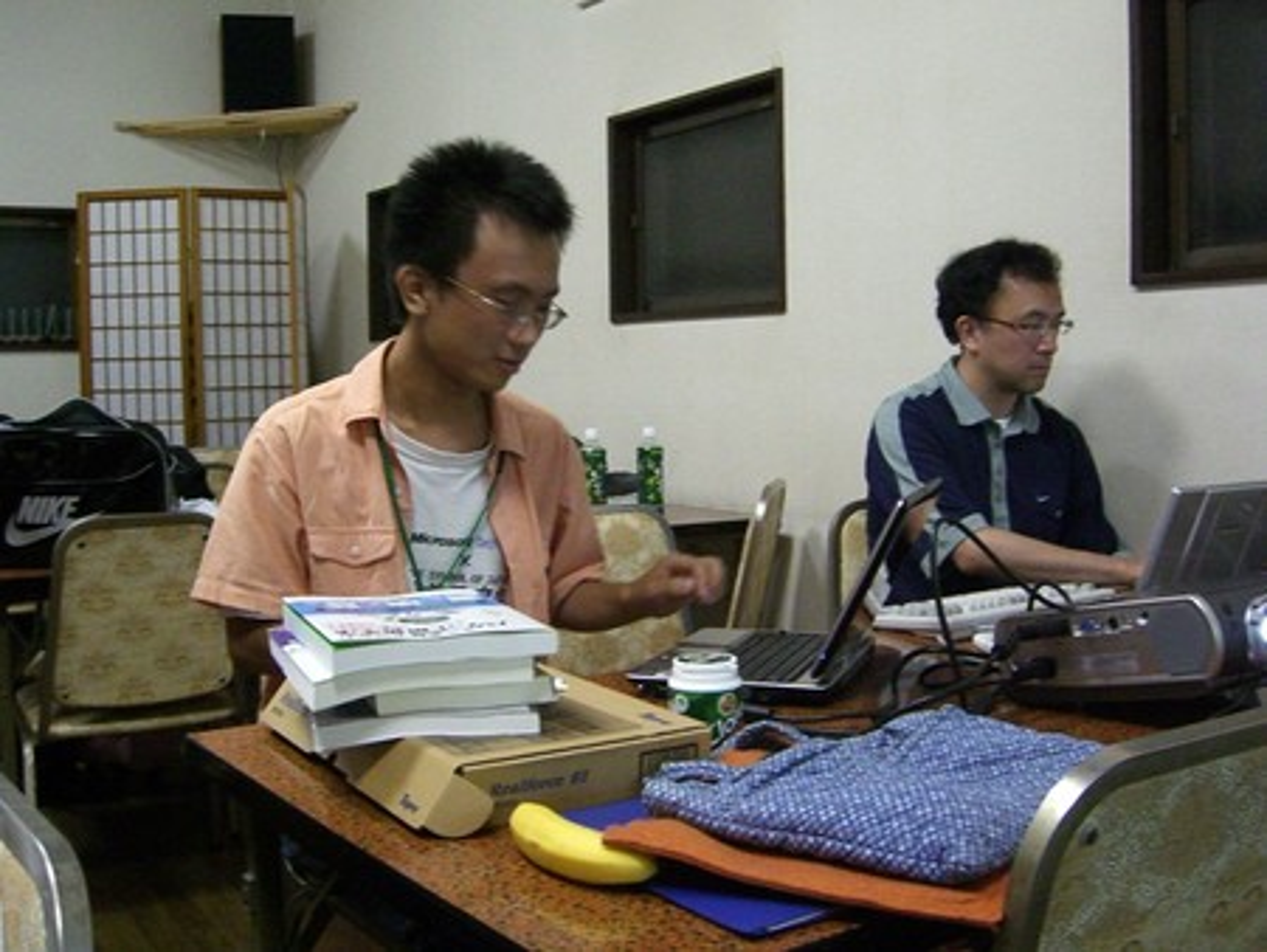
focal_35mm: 38
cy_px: 476
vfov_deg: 37.8
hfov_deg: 49.0
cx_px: 634
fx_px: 1392
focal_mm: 7.9
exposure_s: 1/50
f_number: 2.8
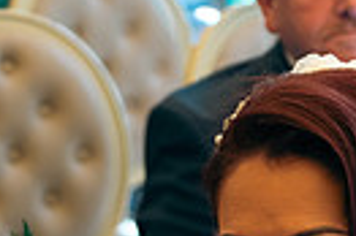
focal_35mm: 257
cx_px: 136
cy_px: 422
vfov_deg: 5.3
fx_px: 2538
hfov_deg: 8.0
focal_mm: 58
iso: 250
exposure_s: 1/250
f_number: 3.5
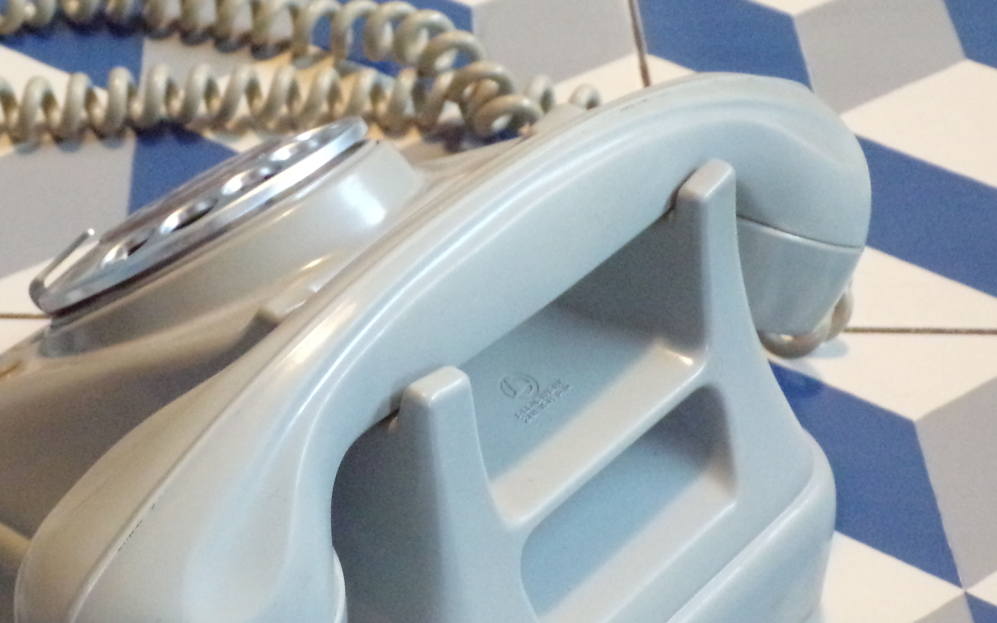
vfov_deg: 15.9
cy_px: 452
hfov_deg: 25.2
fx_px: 2228
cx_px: 454
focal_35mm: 82
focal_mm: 8.7
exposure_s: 1/14
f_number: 3.5
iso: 800
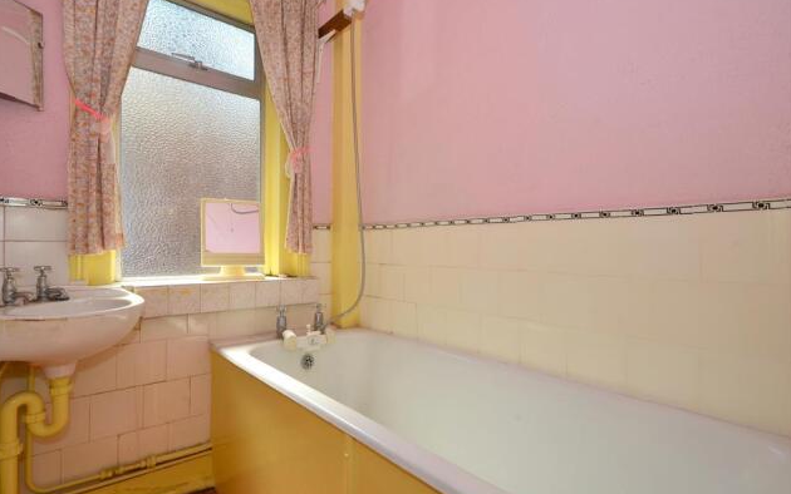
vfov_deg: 64.2
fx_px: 394
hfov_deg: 90.2
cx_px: 387
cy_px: 234
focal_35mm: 18
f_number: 11
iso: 200
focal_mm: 11.5
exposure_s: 1/40
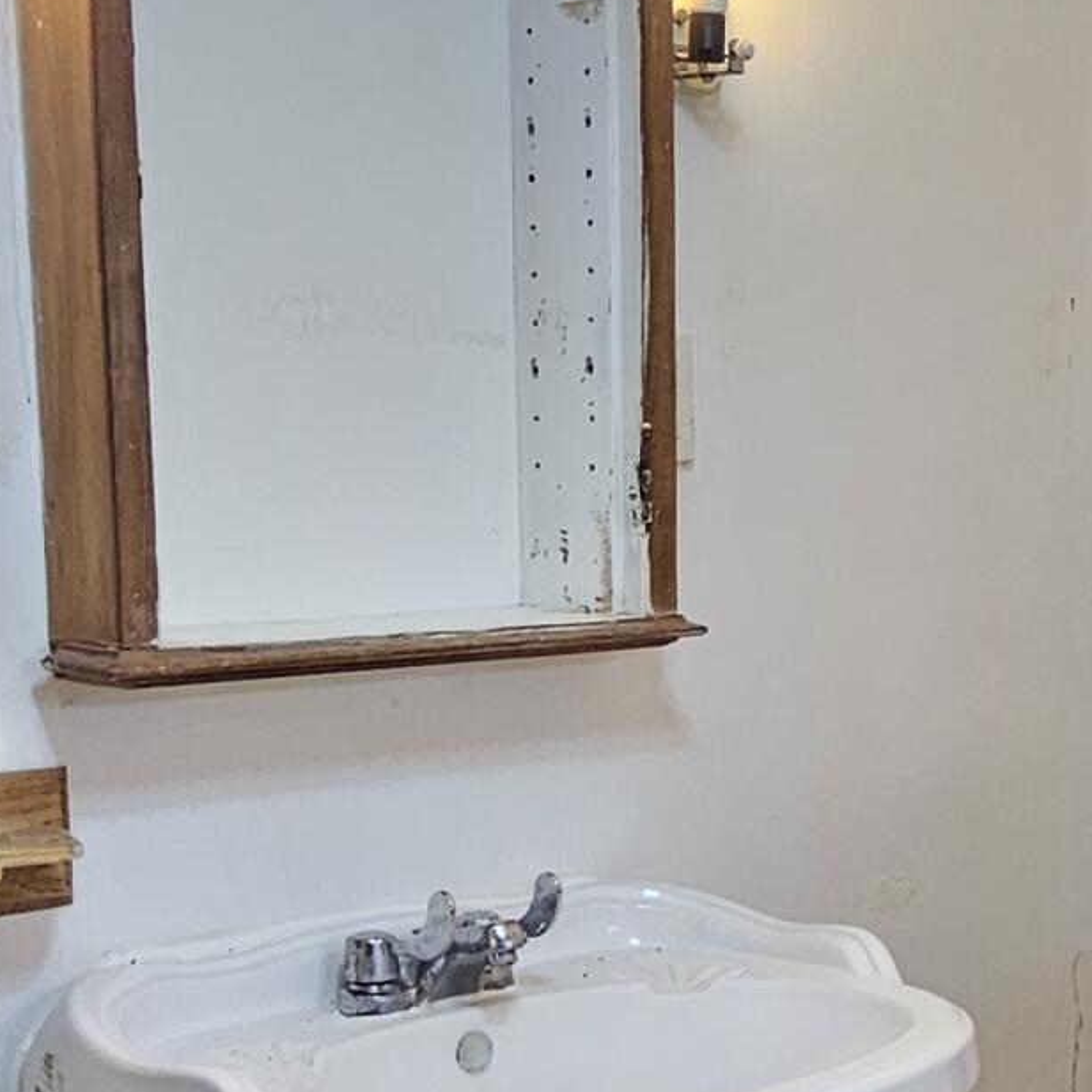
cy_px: 831
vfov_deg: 30.0
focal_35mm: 56
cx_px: 1002
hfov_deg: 29.2
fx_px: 1999
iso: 125
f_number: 2.2
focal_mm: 2.2
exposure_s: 1/60
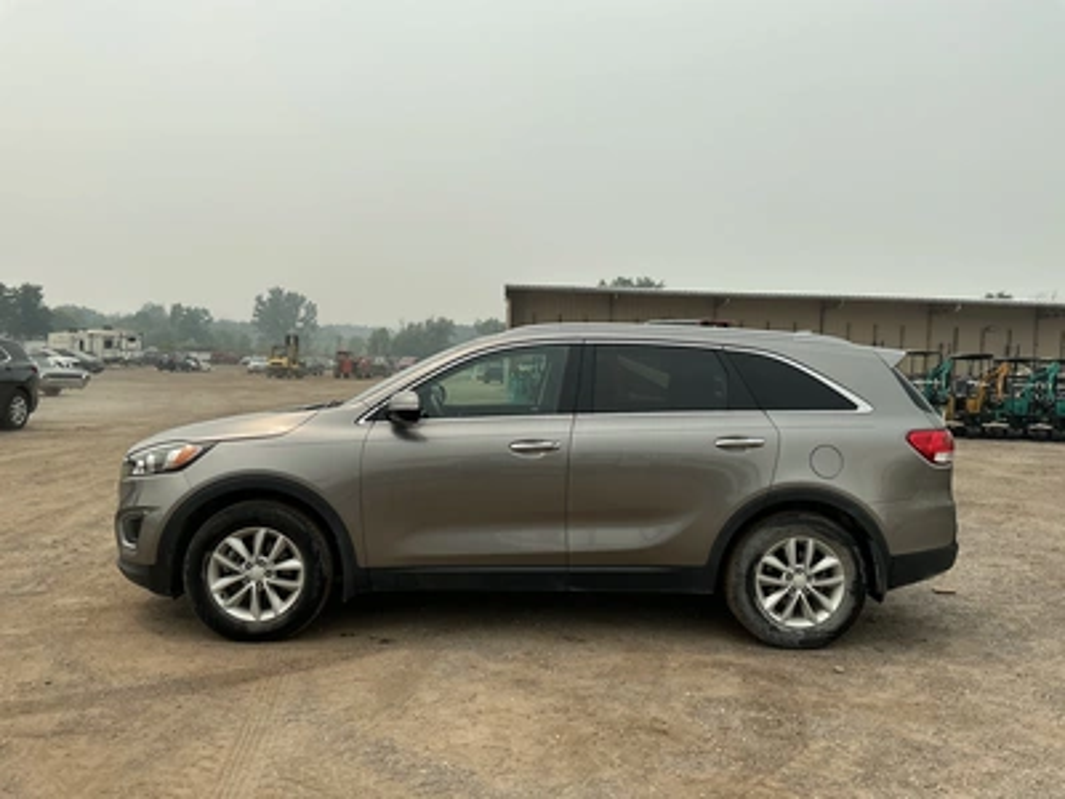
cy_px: 400
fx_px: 861
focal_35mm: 28
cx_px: 532
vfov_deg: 49.7
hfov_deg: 63.4
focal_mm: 3
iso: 25
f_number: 1.8
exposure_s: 1/2801
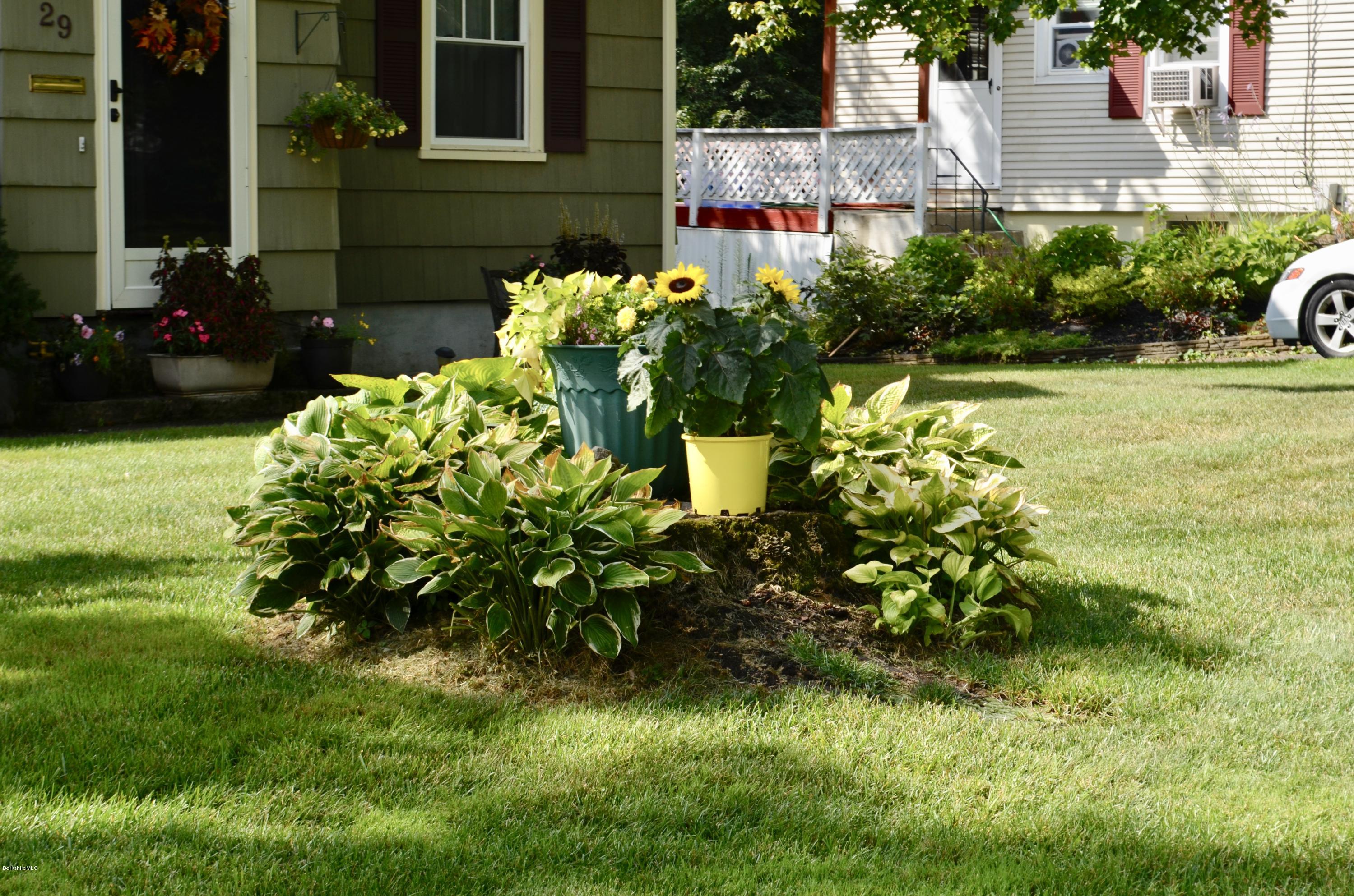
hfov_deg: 24.7
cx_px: 677
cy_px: 448
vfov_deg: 16.5
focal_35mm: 82
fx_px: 3096
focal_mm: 55
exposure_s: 1/250
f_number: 8
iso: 200
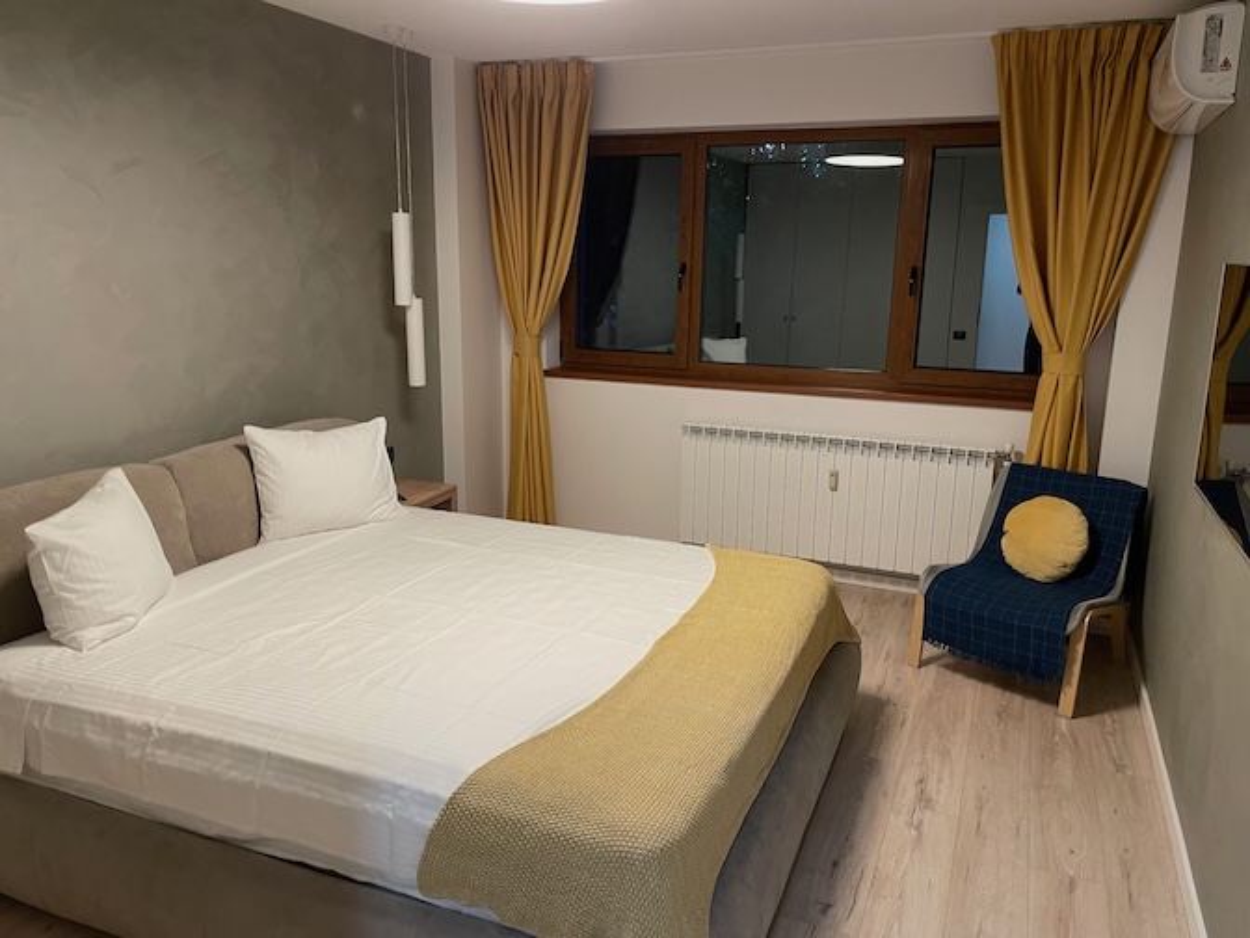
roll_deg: -2.1
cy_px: 469
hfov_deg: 67.3
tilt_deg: -13.6
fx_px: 939
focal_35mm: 26
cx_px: 625
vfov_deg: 53.1
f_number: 1.6
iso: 200
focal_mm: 4.2
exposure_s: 1/50
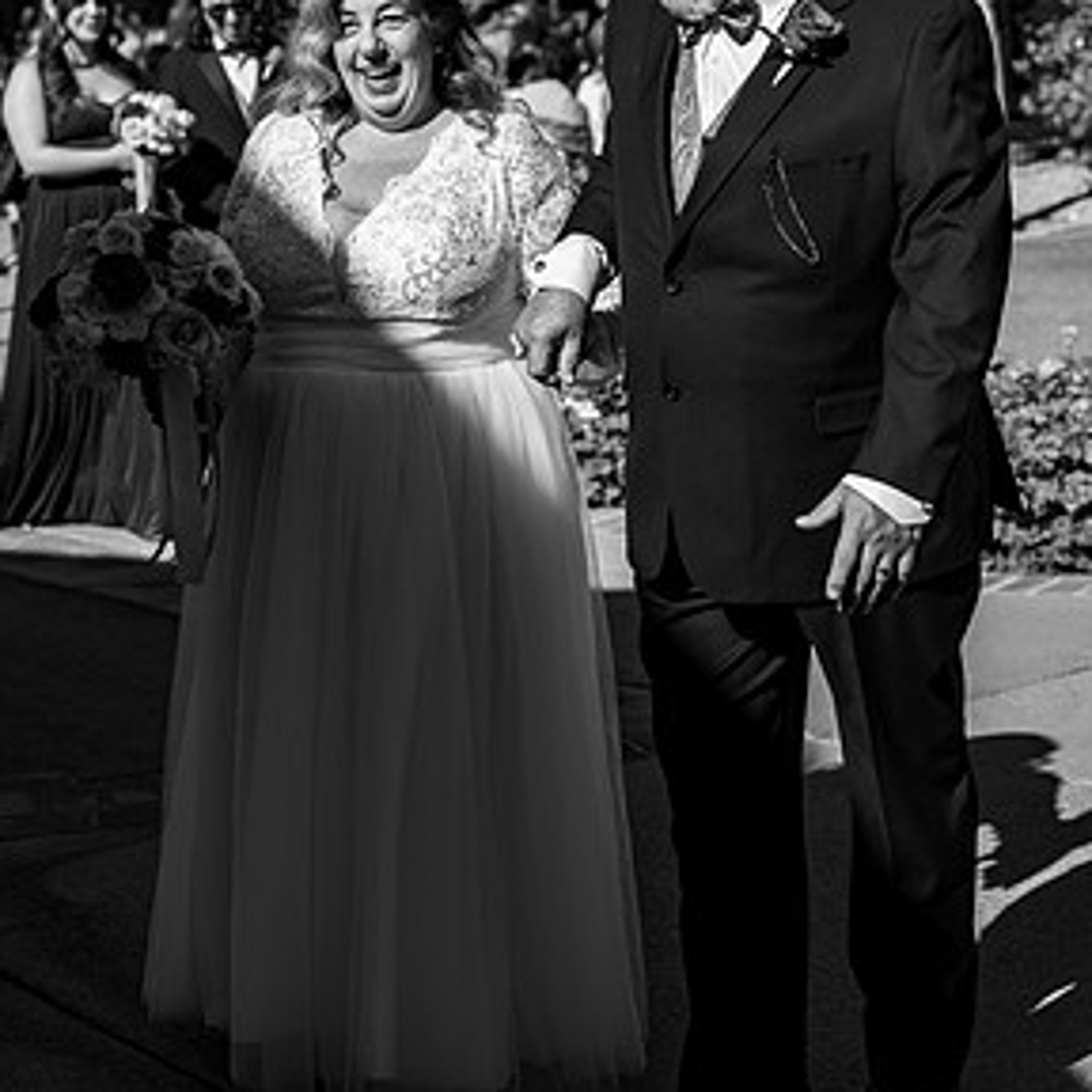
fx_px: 3319
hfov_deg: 18.7
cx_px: 550
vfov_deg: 18.6
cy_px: 349
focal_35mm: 93
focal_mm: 70
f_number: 5
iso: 100
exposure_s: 1/1250
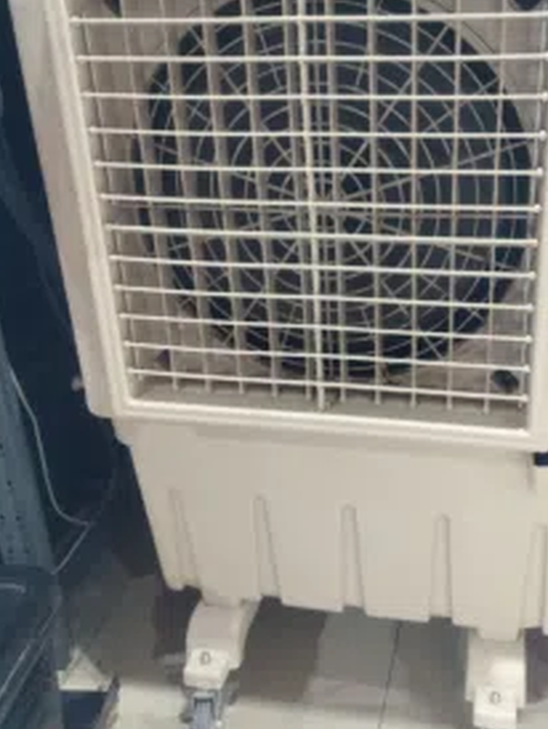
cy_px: 277
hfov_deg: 40.3
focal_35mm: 35
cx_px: 362
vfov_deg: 52.1
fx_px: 738
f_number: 1.75
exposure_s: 1/33.3
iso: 350
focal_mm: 5.25
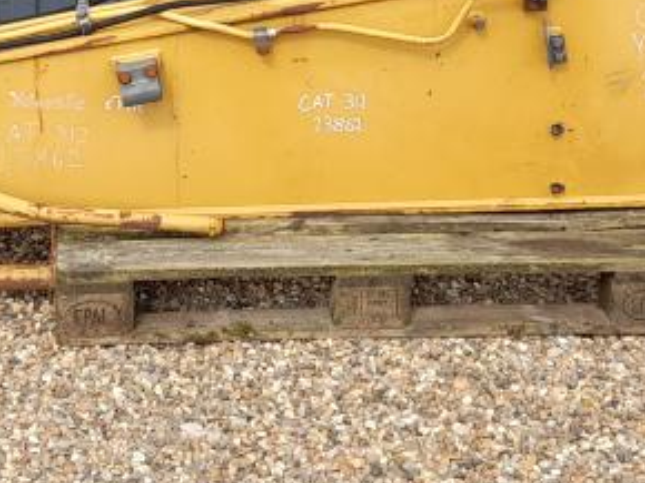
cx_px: 168
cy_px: 36
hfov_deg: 21.2
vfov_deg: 15.8
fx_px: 1713
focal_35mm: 92
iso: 20
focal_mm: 4.6
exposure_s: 1/261
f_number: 2
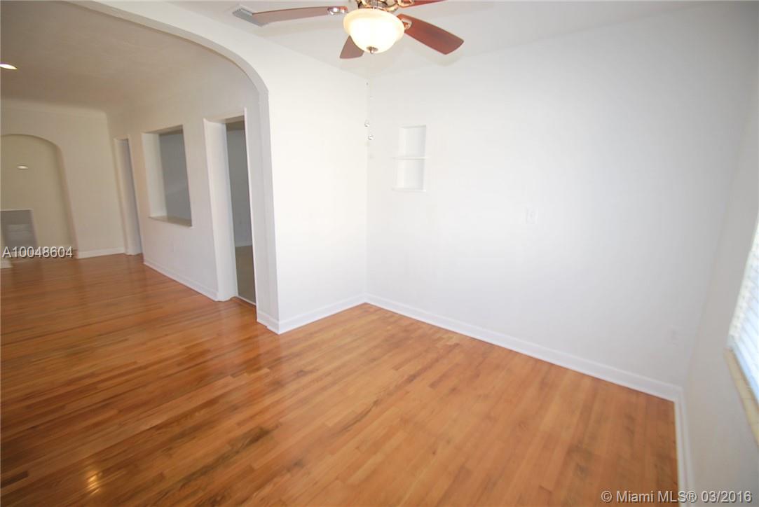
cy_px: 254
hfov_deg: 100.3
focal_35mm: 15
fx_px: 316
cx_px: 380
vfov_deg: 77.4
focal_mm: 10
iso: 200
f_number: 4.5
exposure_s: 1/80
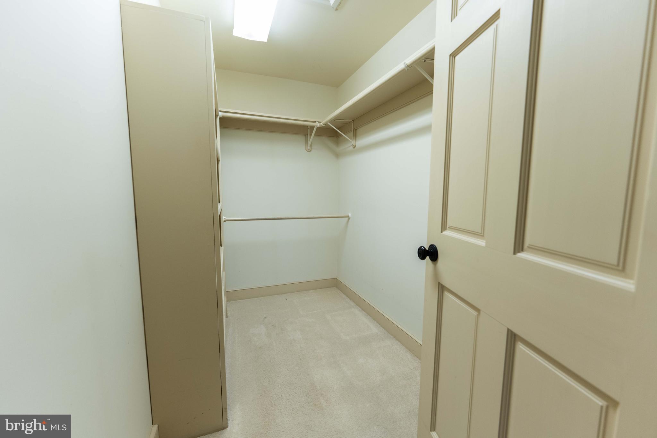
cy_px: 219
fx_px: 266
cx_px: 328
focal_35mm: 15
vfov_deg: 78.8
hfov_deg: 101.9
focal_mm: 14.6
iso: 1250
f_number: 4
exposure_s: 1/80
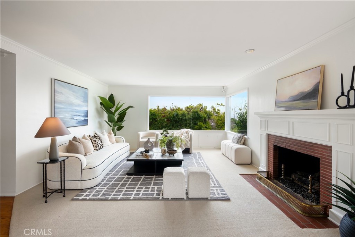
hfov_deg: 100.4
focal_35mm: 15
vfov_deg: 77.3
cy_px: 118
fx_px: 148
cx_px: 178
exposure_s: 1/10
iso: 400
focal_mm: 10
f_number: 8
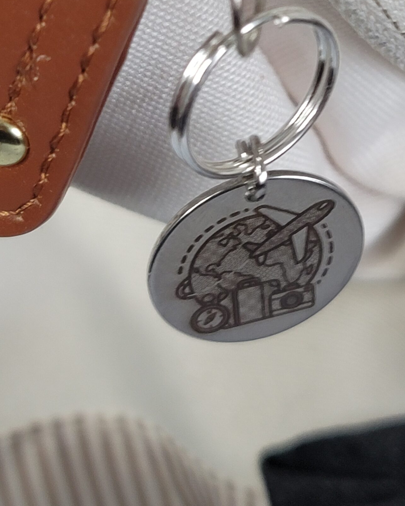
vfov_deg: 44.9
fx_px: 585
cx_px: 278
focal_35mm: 39
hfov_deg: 37.7
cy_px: 112
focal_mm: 7
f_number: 1.8
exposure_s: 1/120
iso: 160
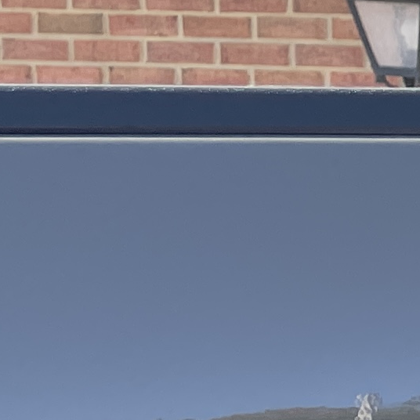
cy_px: 501
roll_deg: -0.9
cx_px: 1406
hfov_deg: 8.1
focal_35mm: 173
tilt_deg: -7.7
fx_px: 2375
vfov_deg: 10.0
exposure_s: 1/540
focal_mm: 4.2
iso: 32
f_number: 1.6
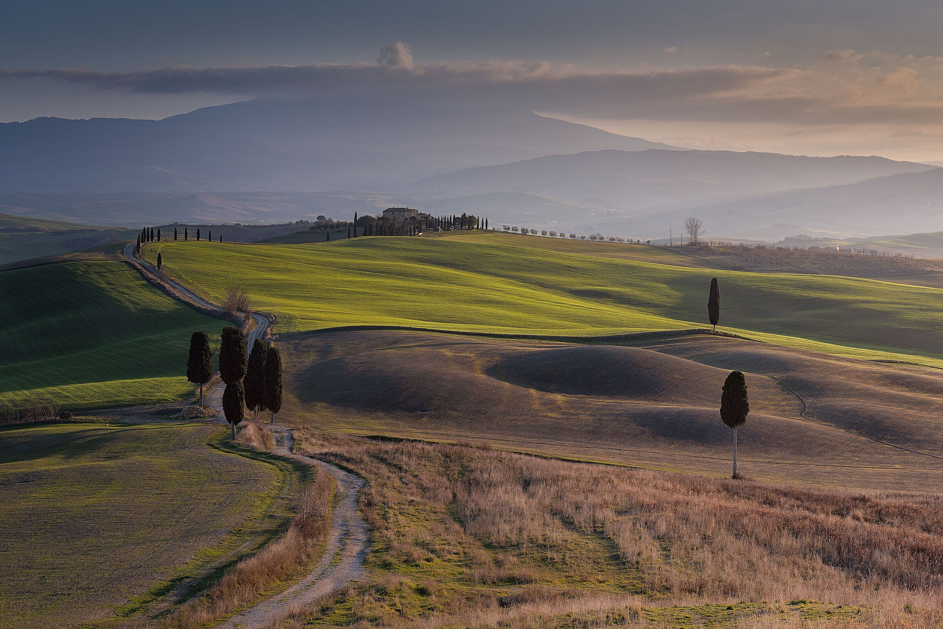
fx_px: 1833
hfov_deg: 28.8
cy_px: 314
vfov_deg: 19.5
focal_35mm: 70
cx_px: 472
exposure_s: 1/100
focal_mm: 70
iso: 64
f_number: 14
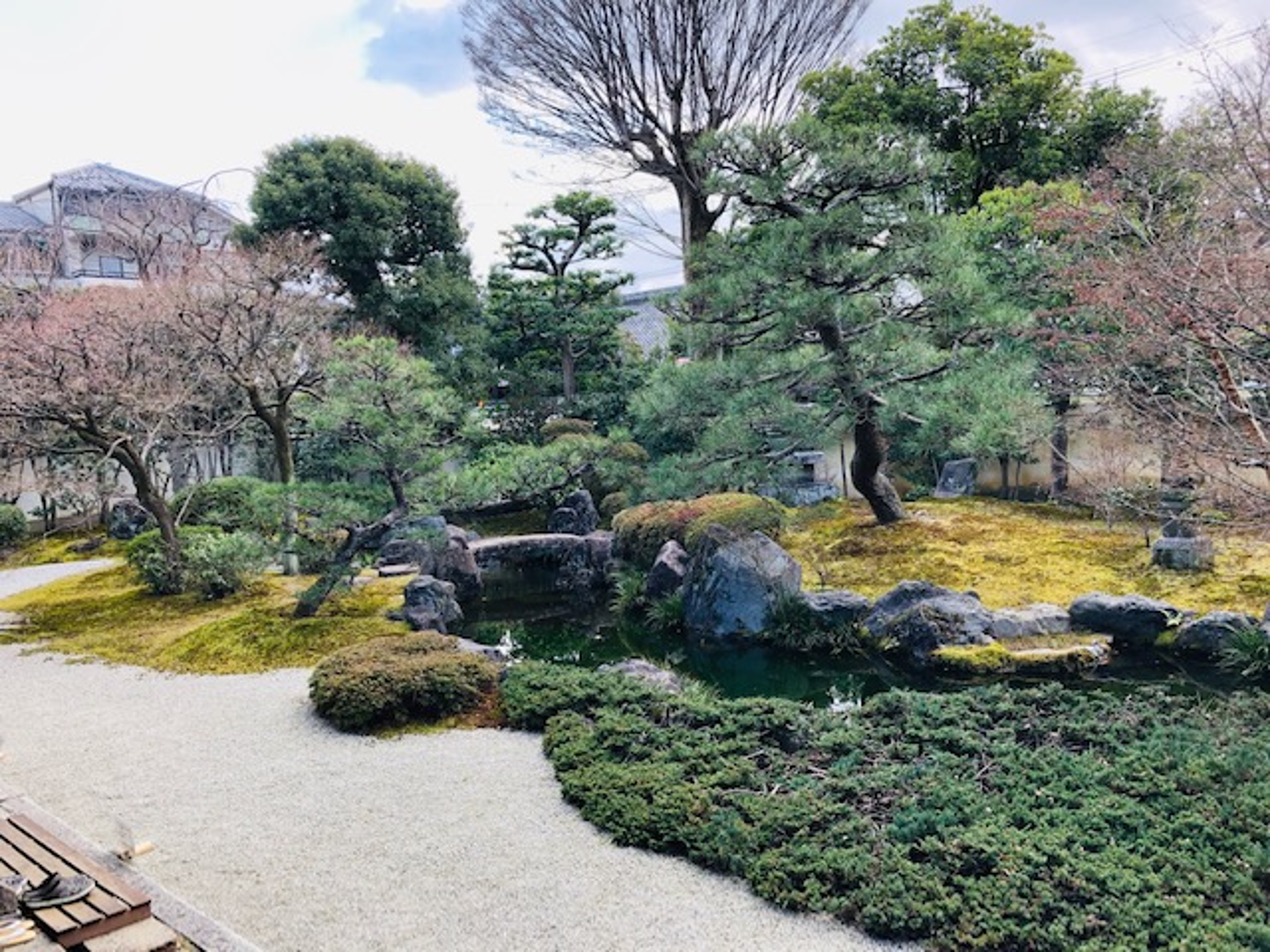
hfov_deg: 63.4
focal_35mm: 28
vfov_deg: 49.7
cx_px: 635
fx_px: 1027
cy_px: 476
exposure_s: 1/164
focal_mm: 3.99
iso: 20
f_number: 1.8
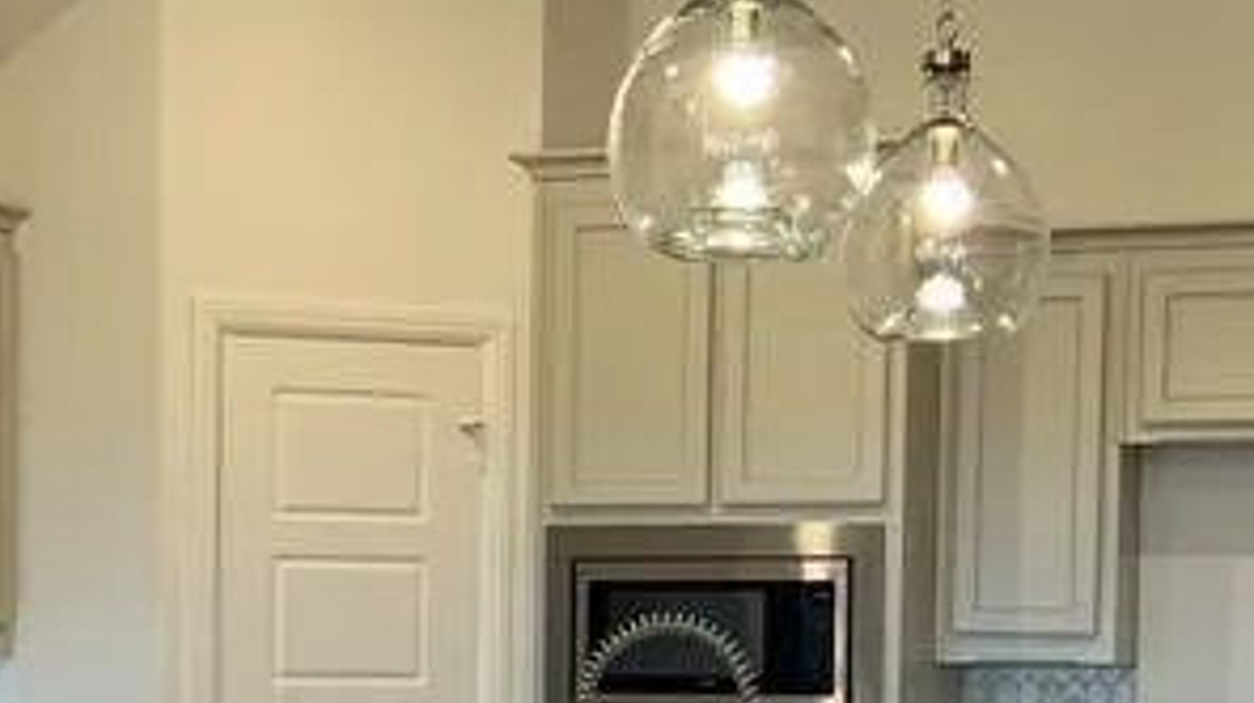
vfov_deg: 12.2
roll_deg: -1.6
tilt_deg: -3.5
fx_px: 3256
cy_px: 737
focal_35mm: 98
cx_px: 441
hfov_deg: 21.7
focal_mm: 5.7
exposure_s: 1/120
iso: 100
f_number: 1.5
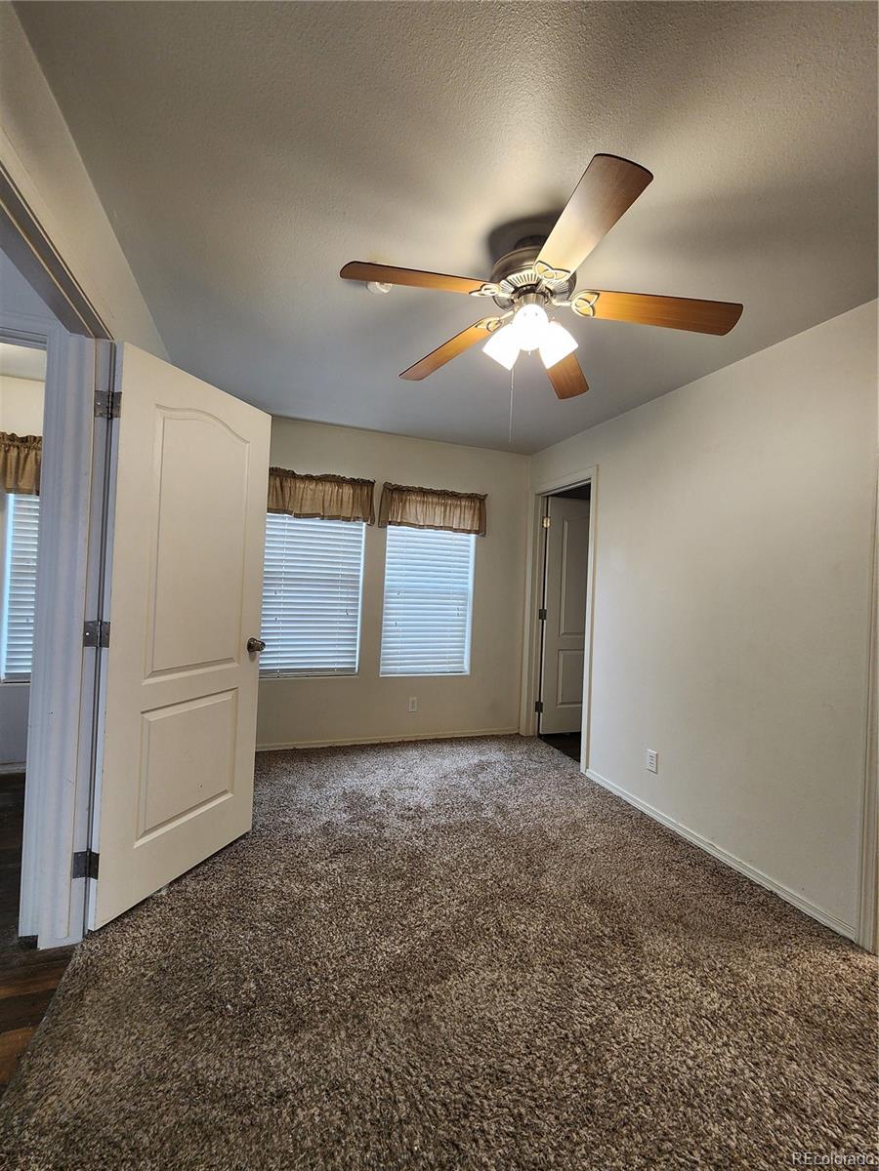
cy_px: 586
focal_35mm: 13
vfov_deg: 106.2
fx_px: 440
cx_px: 440
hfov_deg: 89.9
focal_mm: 2.2
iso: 160
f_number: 2.2
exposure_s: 1/60
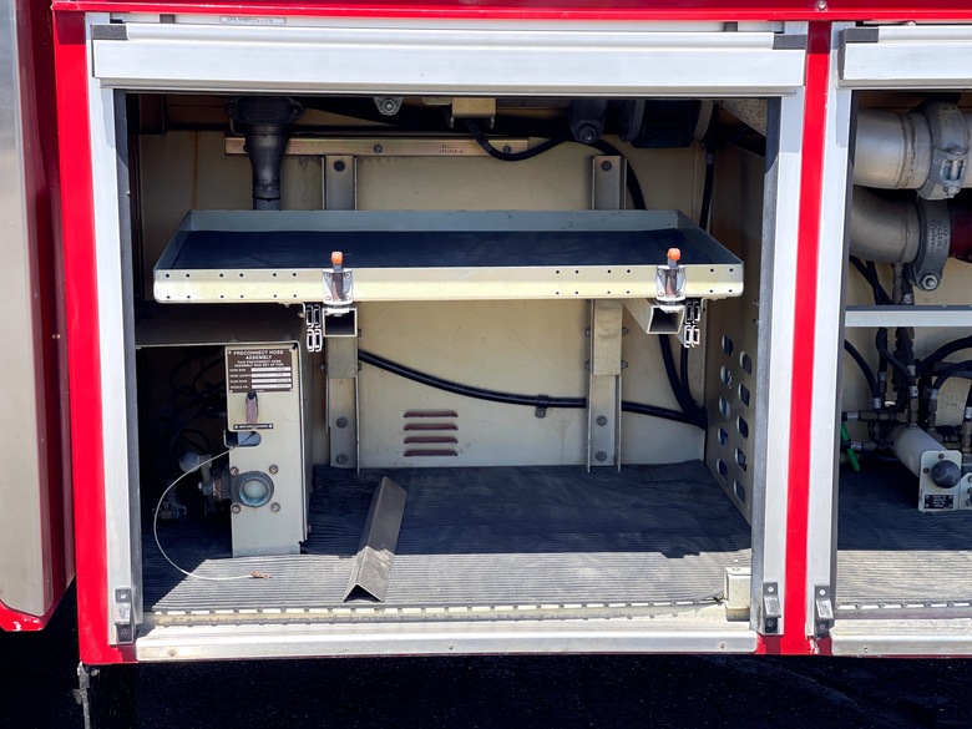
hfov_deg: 30.3
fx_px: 1797
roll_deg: +0.5
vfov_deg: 22.9
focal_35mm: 64
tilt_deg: -10.0
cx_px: 486
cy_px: 364
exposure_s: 1/405
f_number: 2.2
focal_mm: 7.5
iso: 32
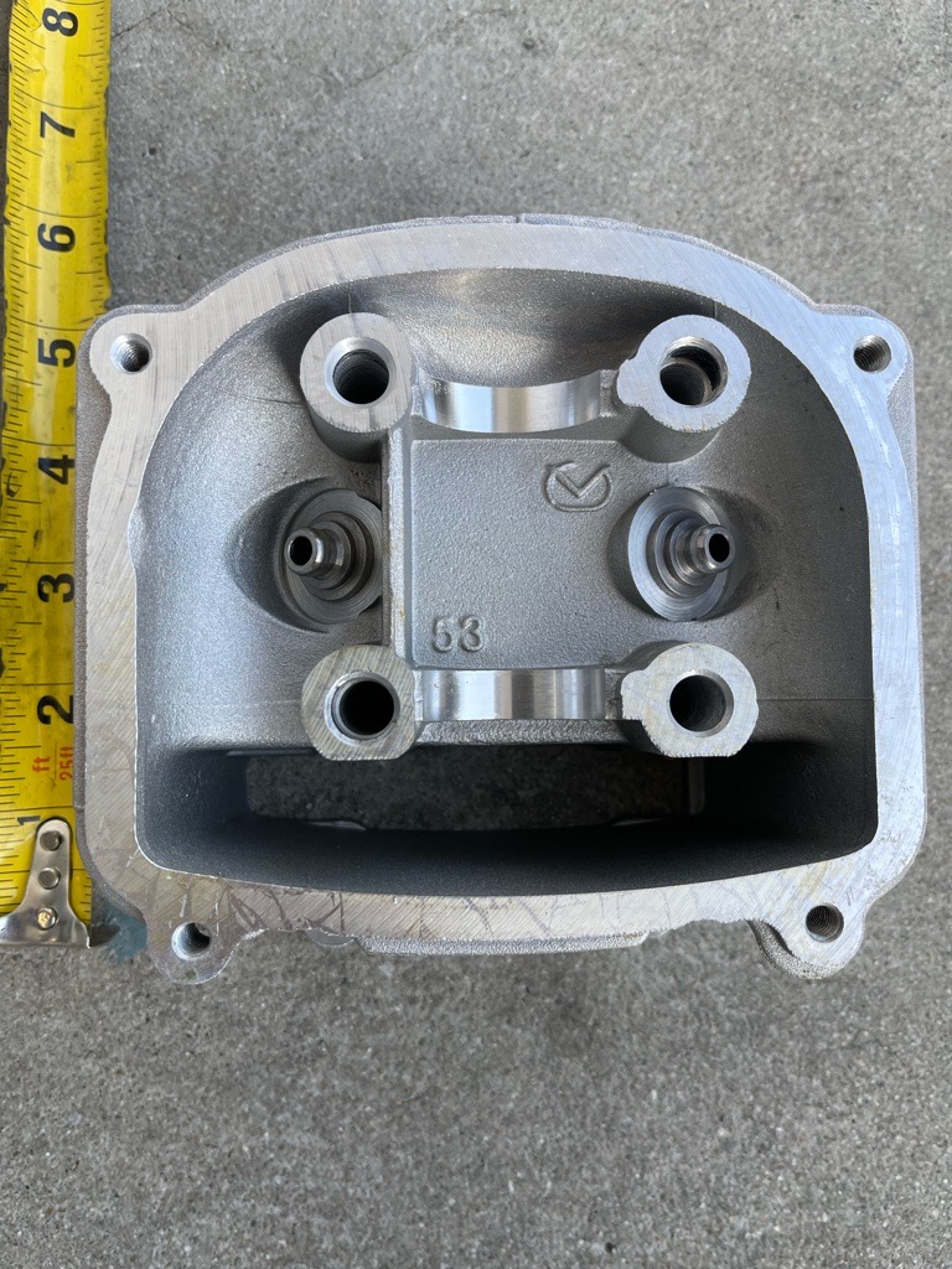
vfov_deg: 67.3
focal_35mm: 26
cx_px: 476
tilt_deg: -86.5
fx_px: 953
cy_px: 634
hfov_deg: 53.1
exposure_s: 1/355
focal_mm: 5.1
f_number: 1.6
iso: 32
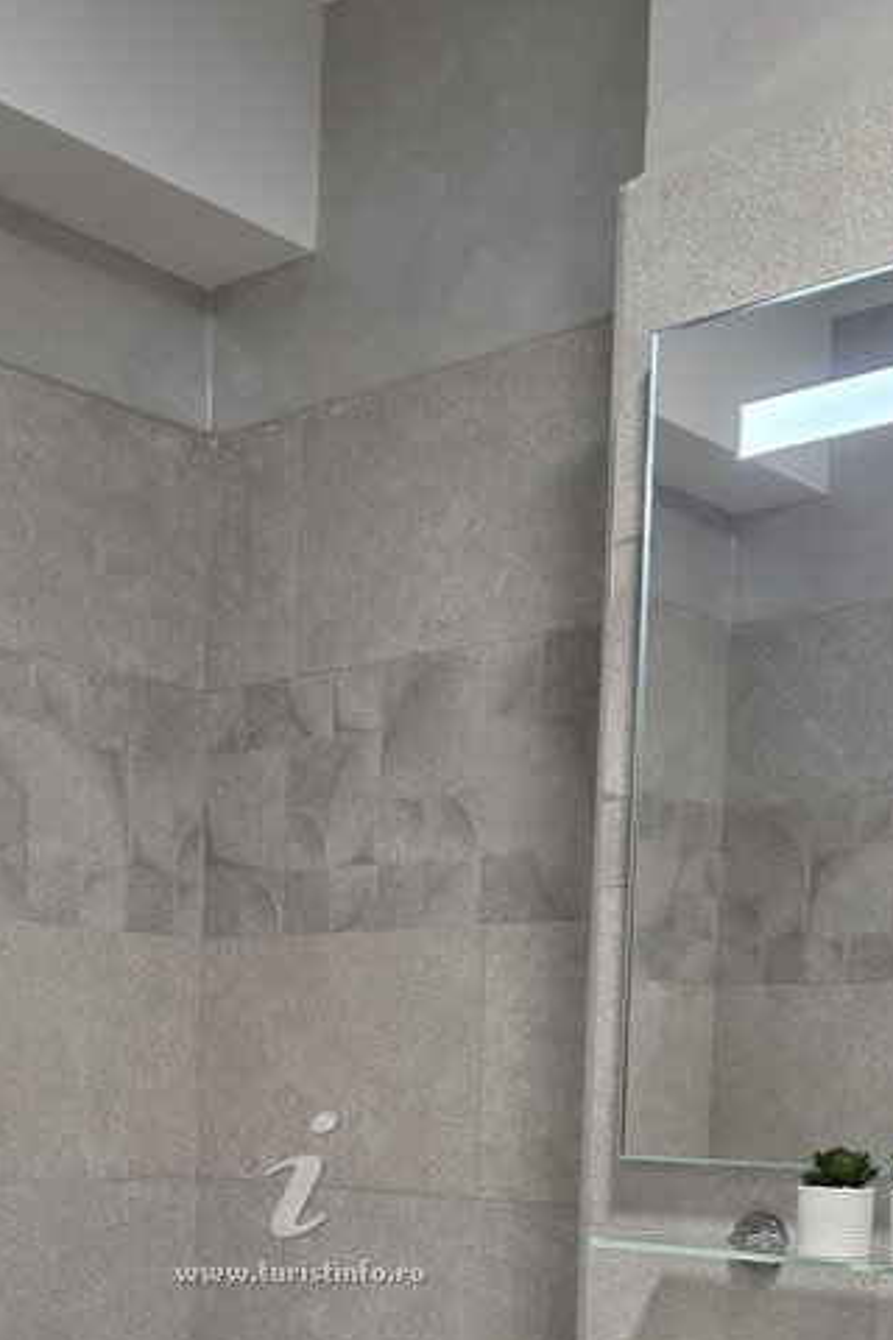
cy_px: 1200
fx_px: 1897
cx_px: 307
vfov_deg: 36.5
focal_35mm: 51
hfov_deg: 26.4
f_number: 1.7
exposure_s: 1/100
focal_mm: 6.3
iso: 200
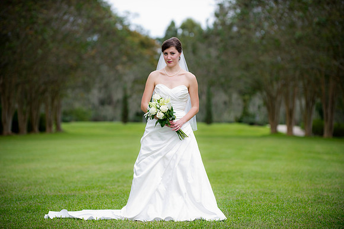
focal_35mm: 135
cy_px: 114
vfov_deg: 10.1
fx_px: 1289
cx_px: 172
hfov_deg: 15.2
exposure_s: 1/250
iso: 400
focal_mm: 135
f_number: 2.8
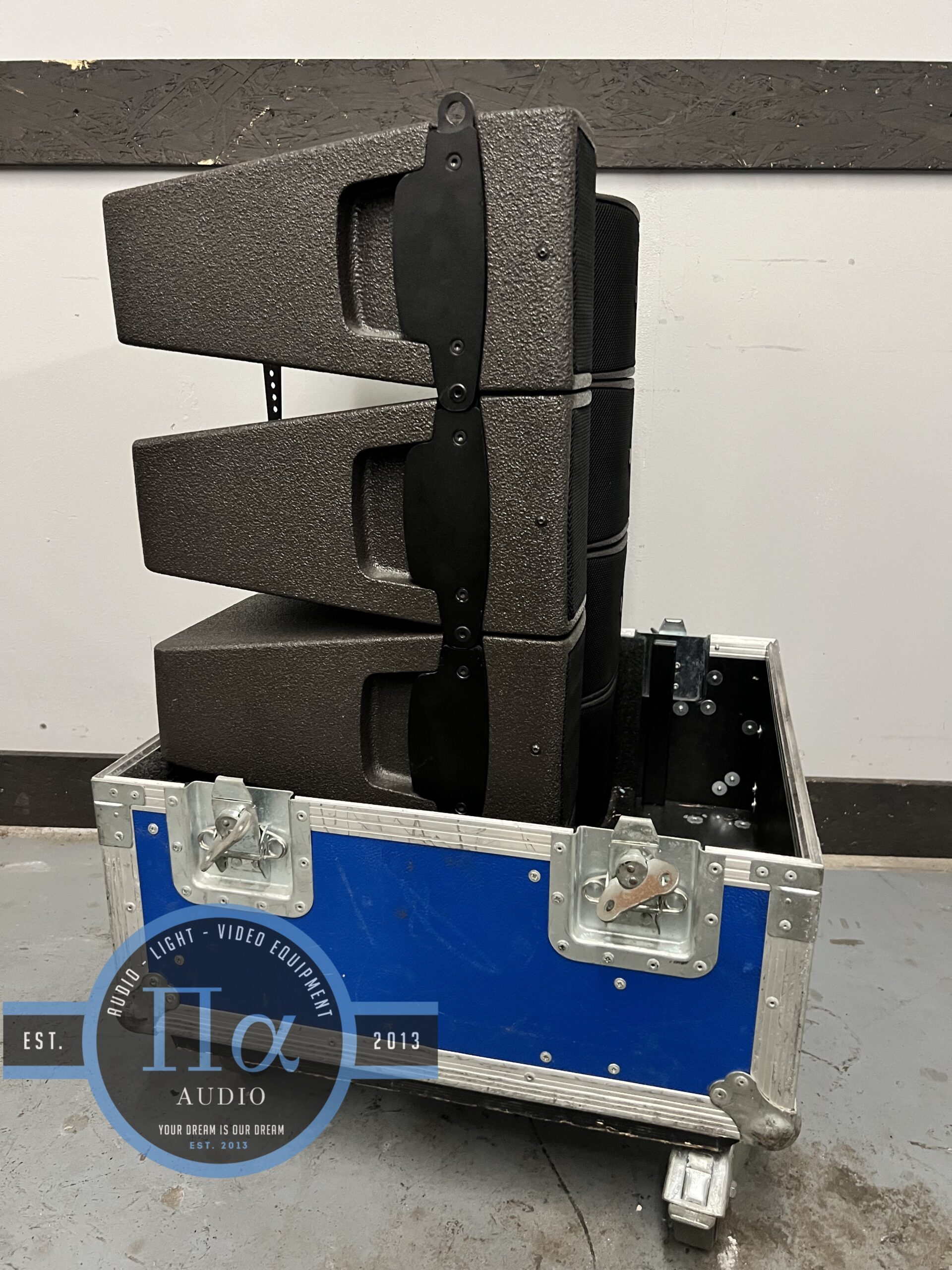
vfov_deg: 67.3
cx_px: 476
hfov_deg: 53.1
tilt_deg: -15.7
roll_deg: +0.2
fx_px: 953
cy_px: 635
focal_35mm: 26
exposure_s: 1/33
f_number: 1.5
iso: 400
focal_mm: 5.7
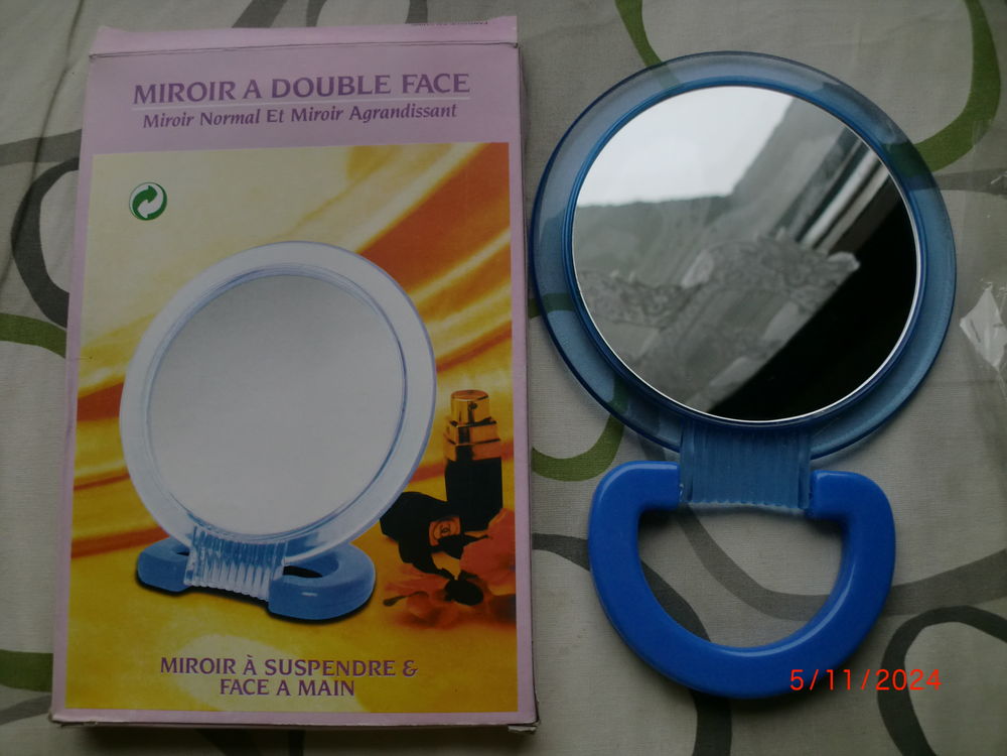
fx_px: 1018
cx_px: 504
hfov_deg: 52.6
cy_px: 378
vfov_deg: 40.7
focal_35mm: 35
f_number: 3.1
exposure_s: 1/60
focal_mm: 6.3
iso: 80
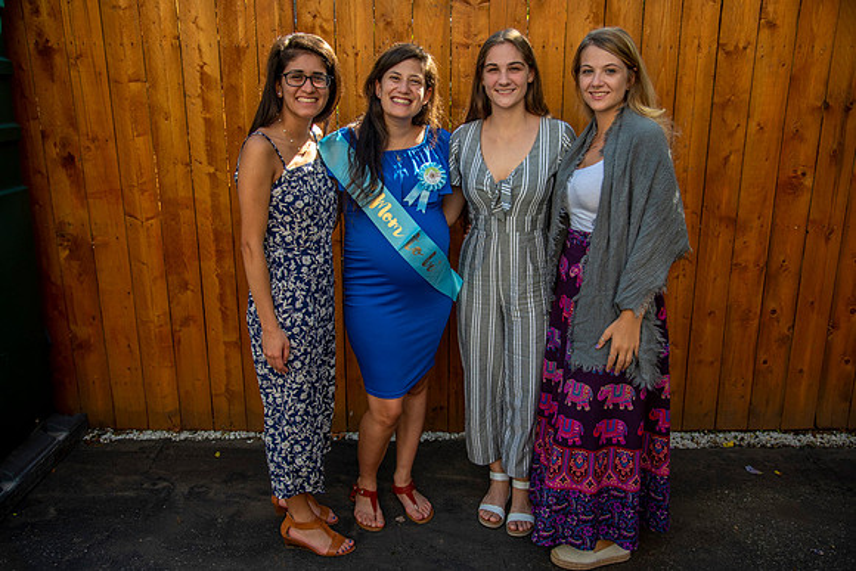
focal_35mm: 31
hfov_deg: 60.3
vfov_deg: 42.3
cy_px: 286
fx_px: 737
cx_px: 428
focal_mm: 31
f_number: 4
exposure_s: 1/320
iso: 125
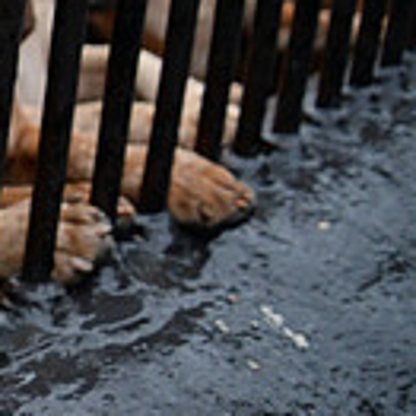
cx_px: -483
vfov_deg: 18.8
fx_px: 1224
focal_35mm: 90
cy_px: 13
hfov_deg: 14.8
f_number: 3.5
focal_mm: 24
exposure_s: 1/400
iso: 2000
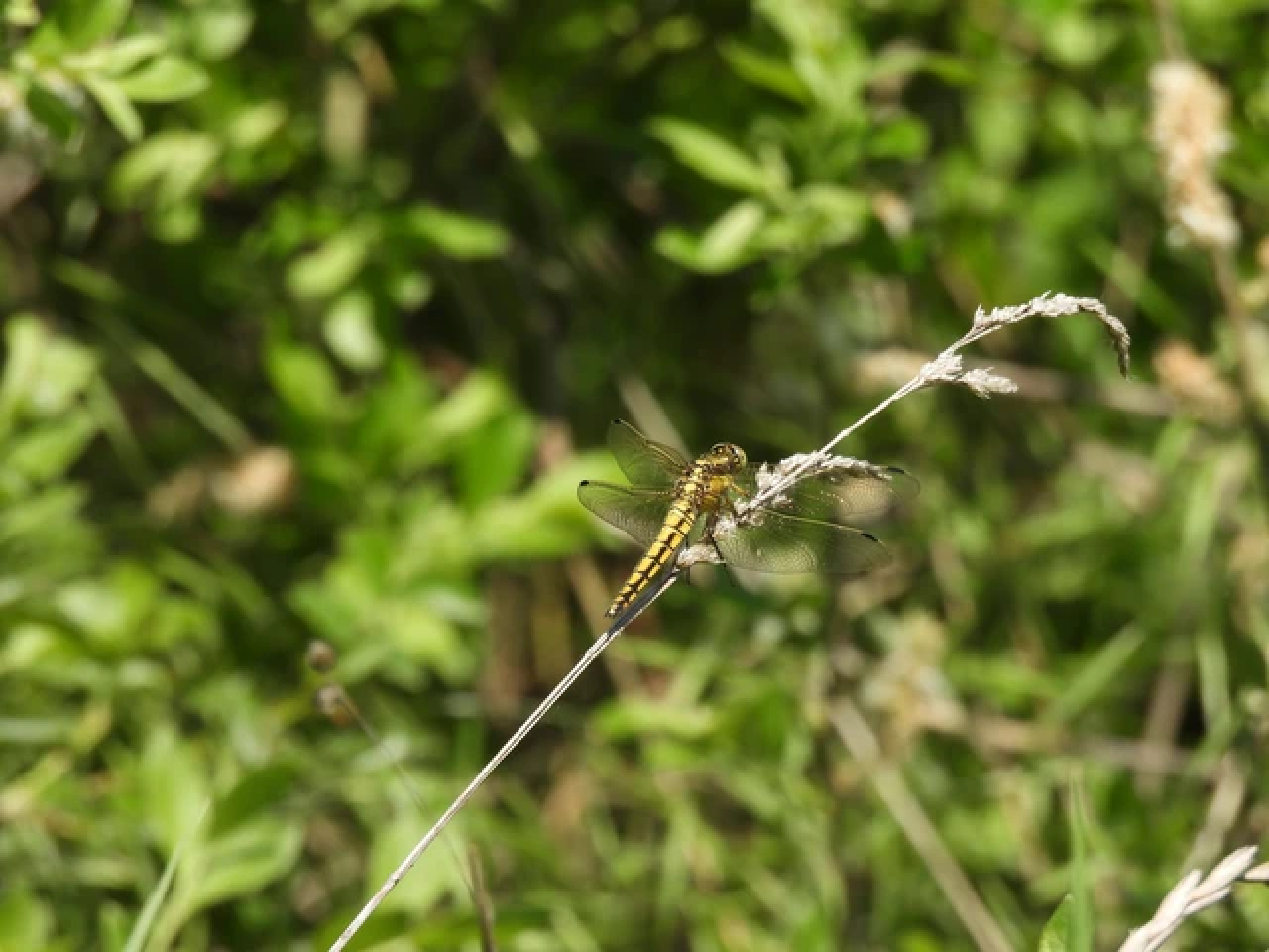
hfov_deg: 2.8
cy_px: 476
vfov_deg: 2.1
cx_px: 634
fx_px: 25662
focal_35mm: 700
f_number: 6.3
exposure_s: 1/320
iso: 100
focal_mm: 125
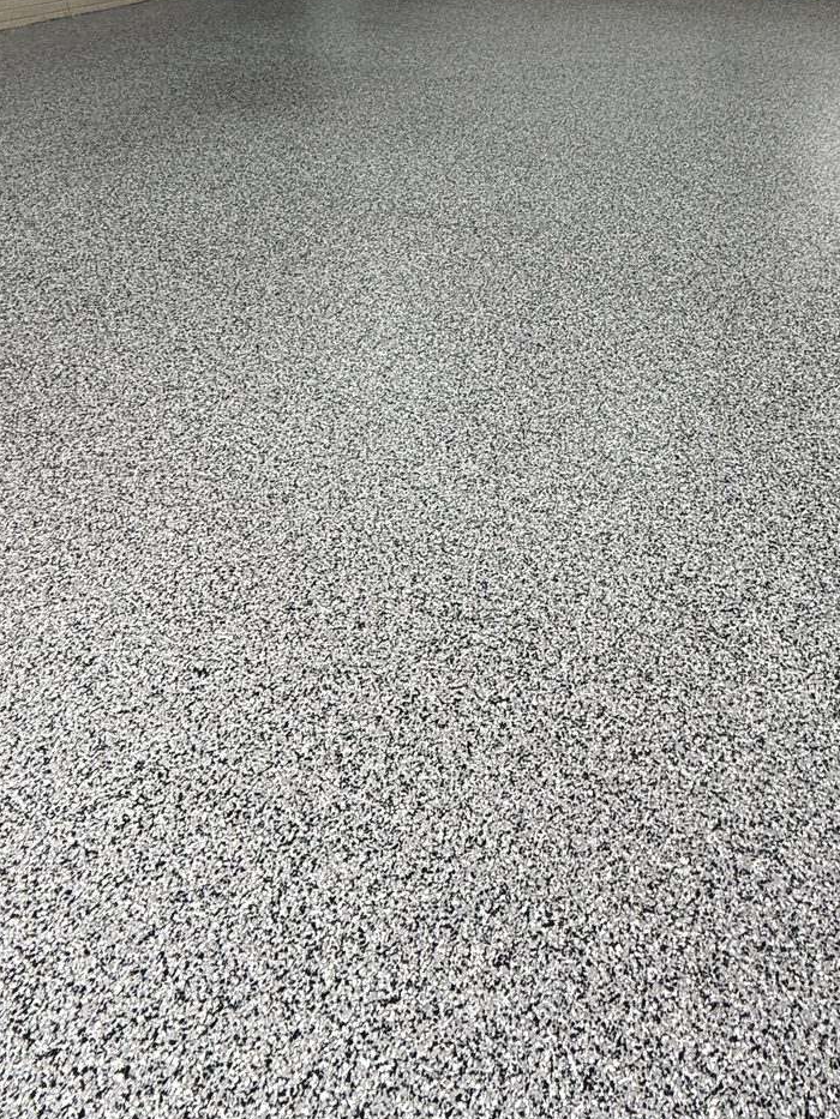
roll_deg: +0.0
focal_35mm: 30
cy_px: 223
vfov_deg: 55.7
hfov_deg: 46.2
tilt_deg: -23.0
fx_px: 970
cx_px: 550
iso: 80
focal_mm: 2.22
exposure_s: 1/99
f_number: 2.2
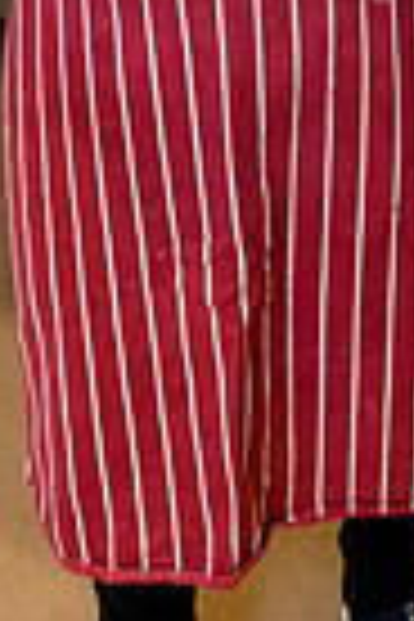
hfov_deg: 12.2
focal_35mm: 108
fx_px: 1863
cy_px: -374
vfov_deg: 16.8
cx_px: 580
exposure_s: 1/60
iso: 800
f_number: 5.6
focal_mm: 22
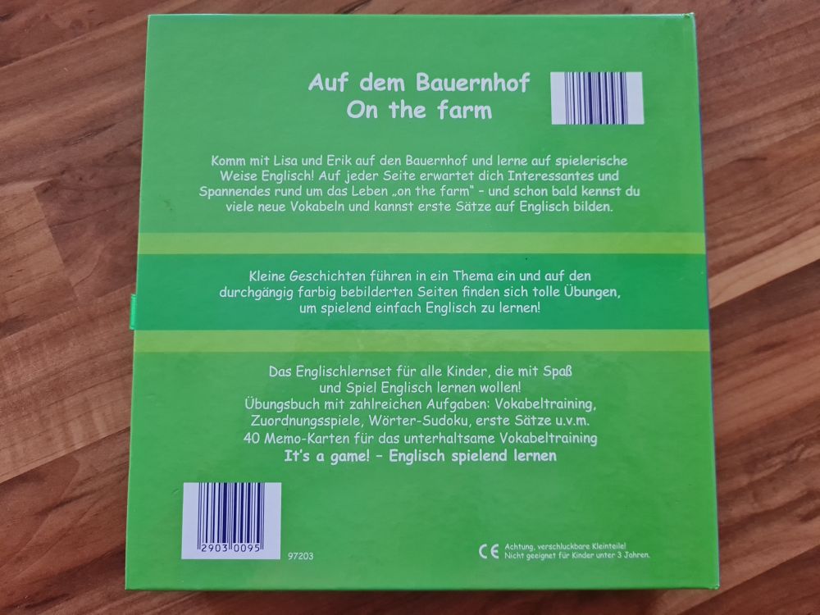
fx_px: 616
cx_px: 410
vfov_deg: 53.1
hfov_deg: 67.3
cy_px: 308
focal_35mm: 26
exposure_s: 1/100
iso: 250
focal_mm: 5.4
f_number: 1.8
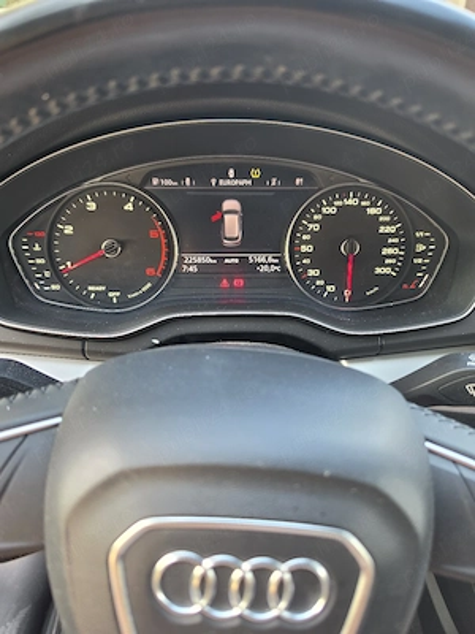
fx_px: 421
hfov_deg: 58.9
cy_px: 317
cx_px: 238
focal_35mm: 23
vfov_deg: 73.9
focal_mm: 6.5
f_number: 1.4
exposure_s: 1/50.8
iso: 50
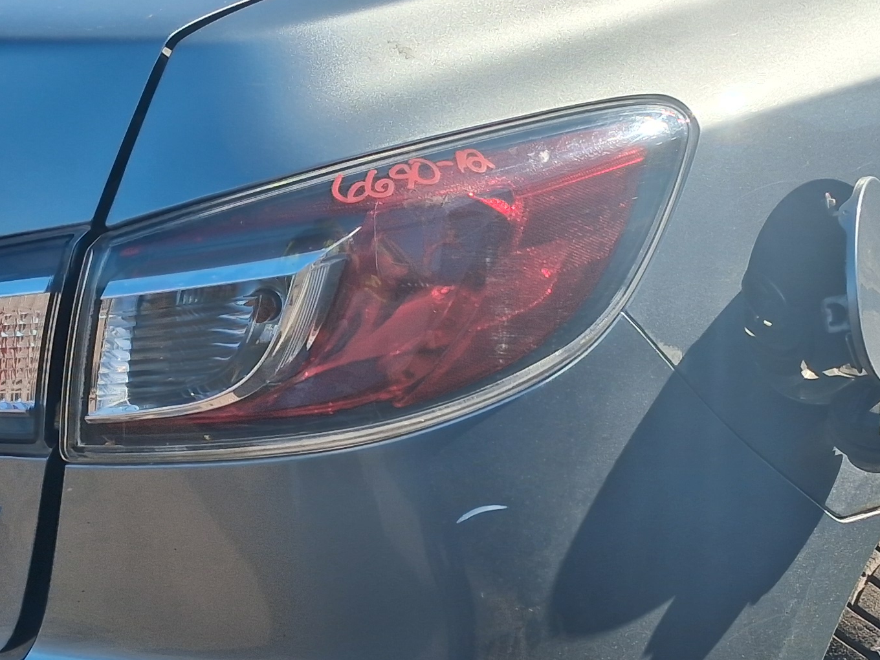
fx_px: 1983
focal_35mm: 78
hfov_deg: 25.0
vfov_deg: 18.9
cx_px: 395
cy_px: 311
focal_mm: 3.98
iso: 25
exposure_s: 1/926
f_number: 1.8
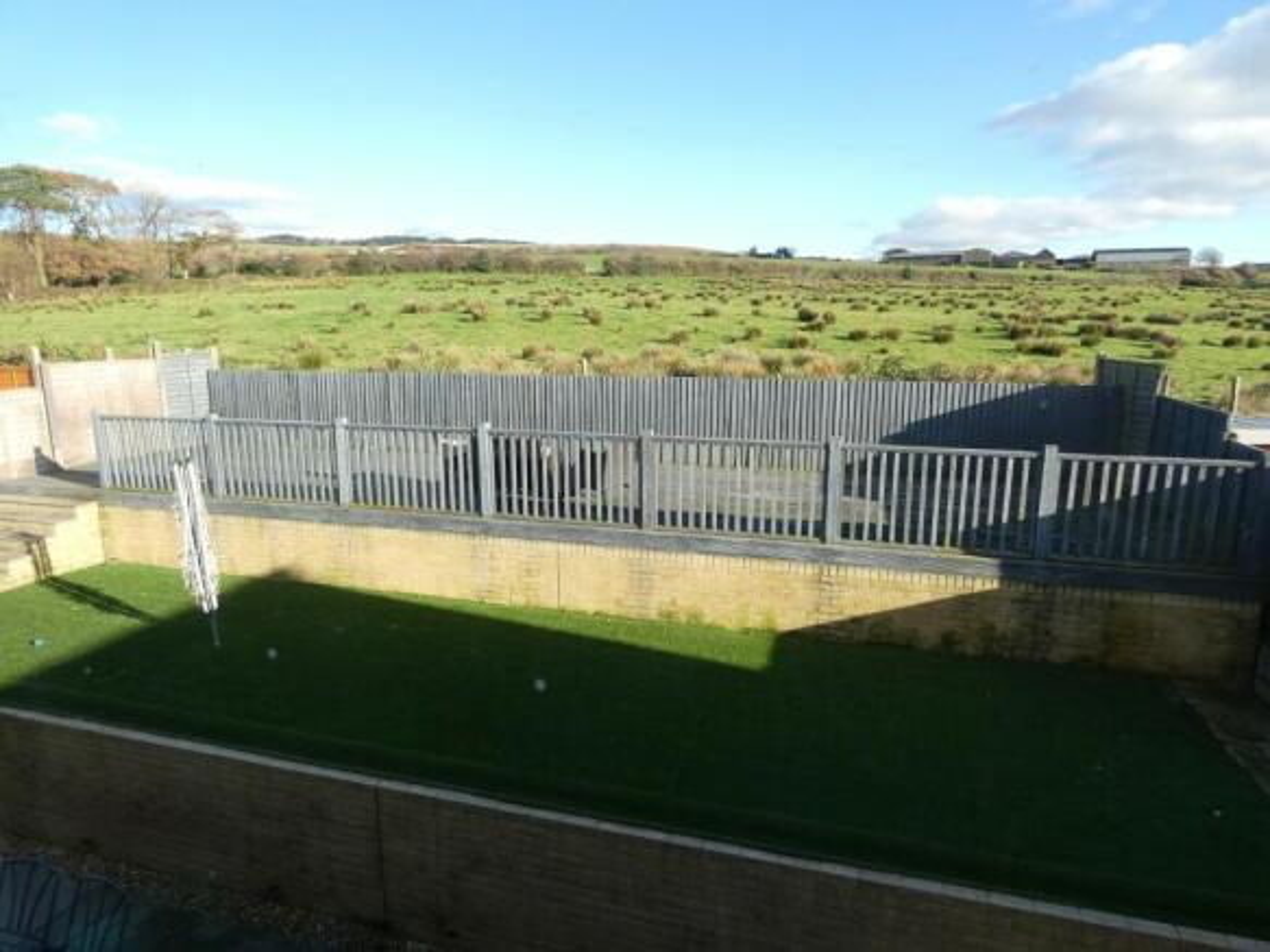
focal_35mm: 21
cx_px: 635
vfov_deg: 63.4
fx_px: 770
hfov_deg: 79.0
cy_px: 476
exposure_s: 1/400
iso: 80
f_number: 2.8
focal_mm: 3.7
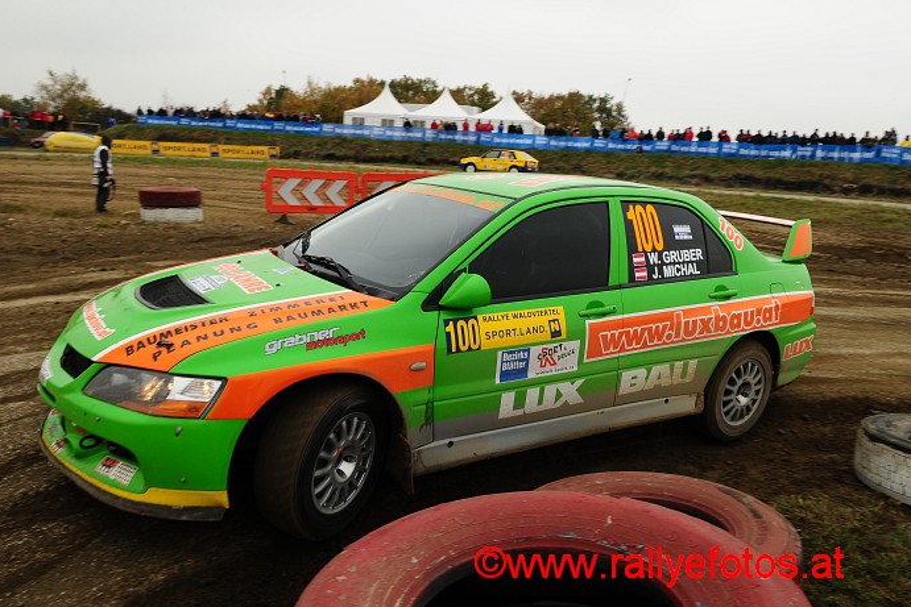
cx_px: 456
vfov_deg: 48.7
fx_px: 671
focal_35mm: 27
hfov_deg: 68.3
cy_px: 299
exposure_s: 1/250
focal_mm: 17
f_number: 6.3
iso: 320
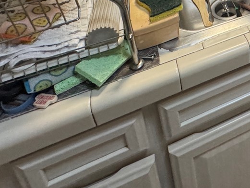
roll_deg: -0.6
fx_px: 311
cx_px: 299
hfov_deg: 34.9
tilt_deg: -23.4
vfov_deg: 25.9
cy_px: -87
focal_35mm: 43
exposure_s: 1/120
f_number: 2.2
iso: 250
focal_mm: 2.22
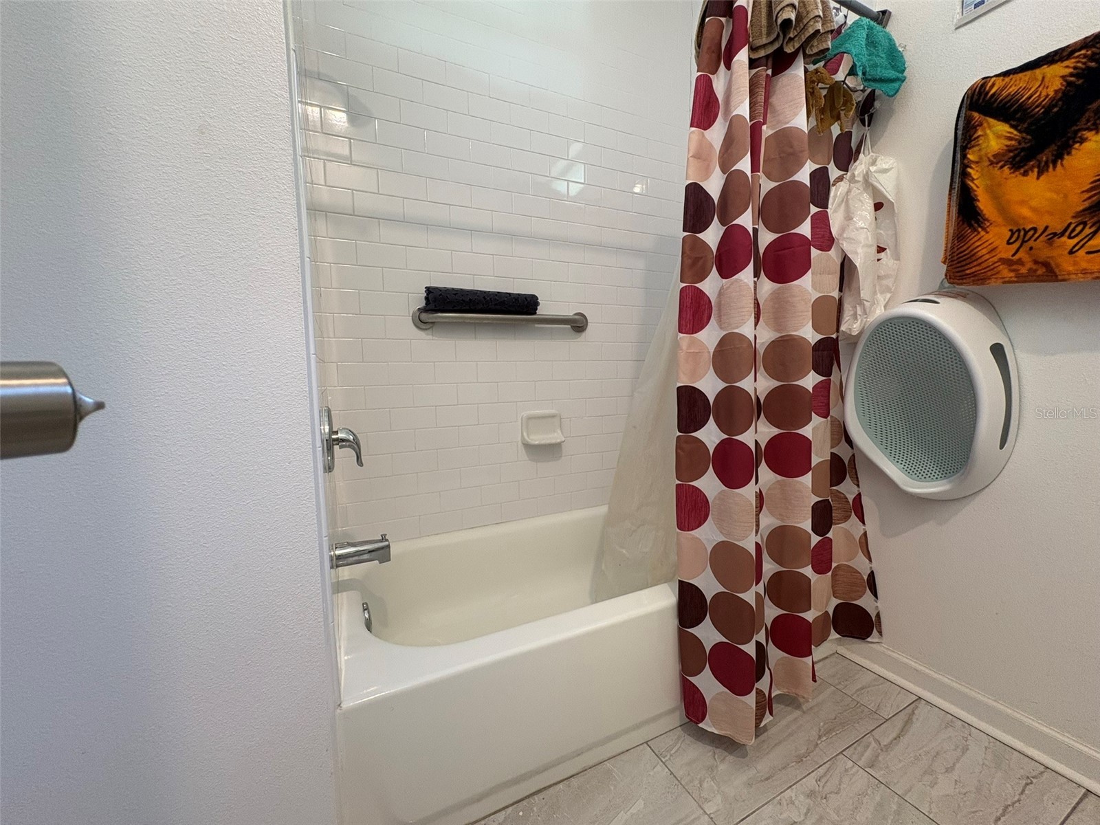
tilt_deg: -5.1
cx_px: 550
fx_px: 445
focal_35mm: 14
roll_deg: +1.5
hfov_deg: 102.1
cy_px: 412
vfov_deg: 85.7
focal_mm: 2.22
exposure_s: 1/60
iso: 200
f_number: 2.2
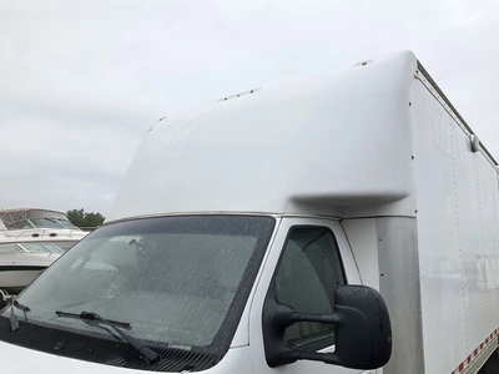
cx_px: 250
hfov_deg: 61.7
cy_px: 187
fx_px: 418
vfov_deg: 48.2
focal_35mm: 29
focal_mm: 3
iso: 25
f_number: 1.8
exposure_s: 1/2058
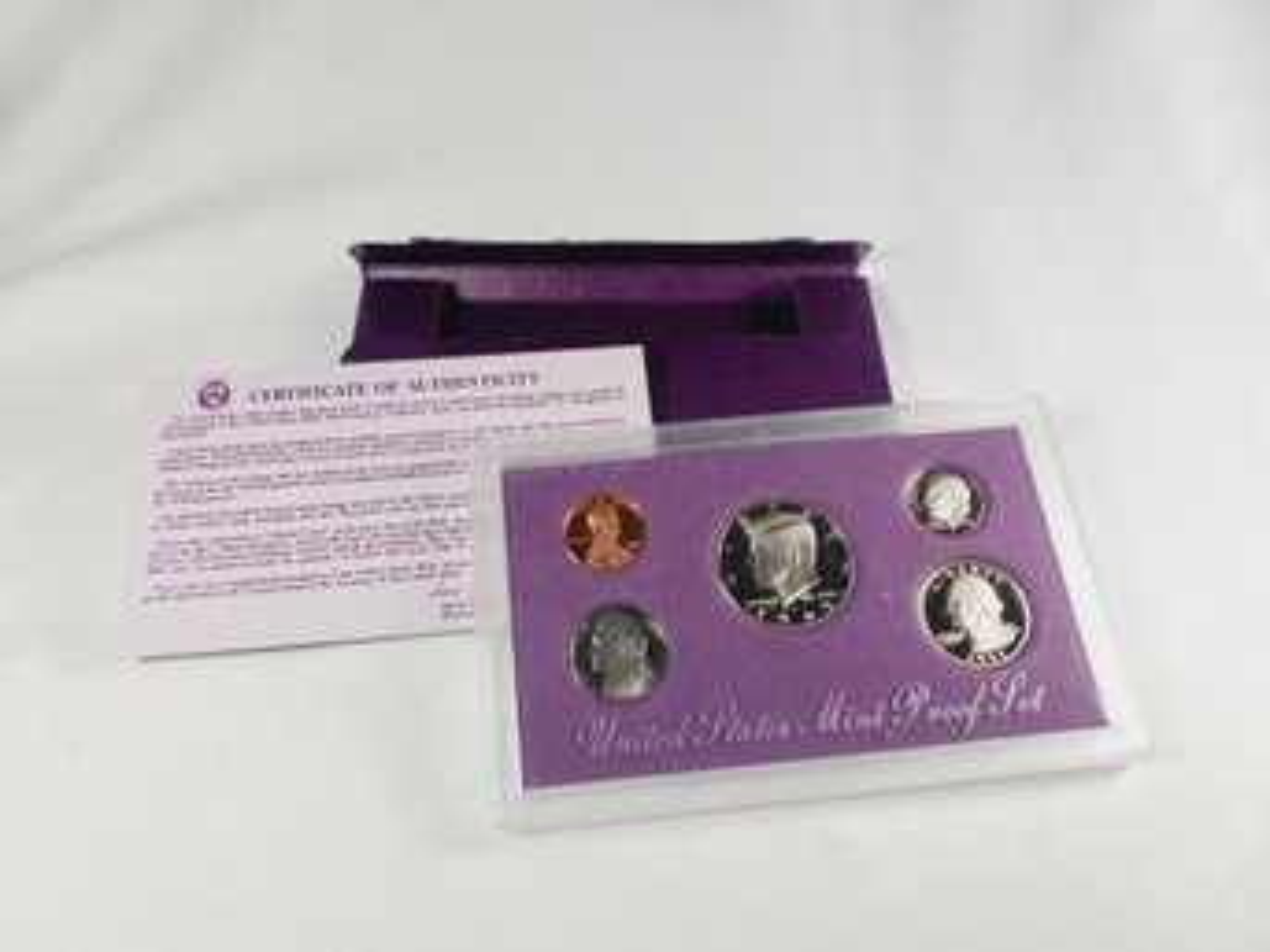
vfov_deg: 53.0
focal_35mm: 26
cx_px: 635
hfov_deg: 67.3
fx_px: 954
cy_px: 476
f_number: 2.4
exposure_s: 1/120
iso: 80
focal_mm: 4.3
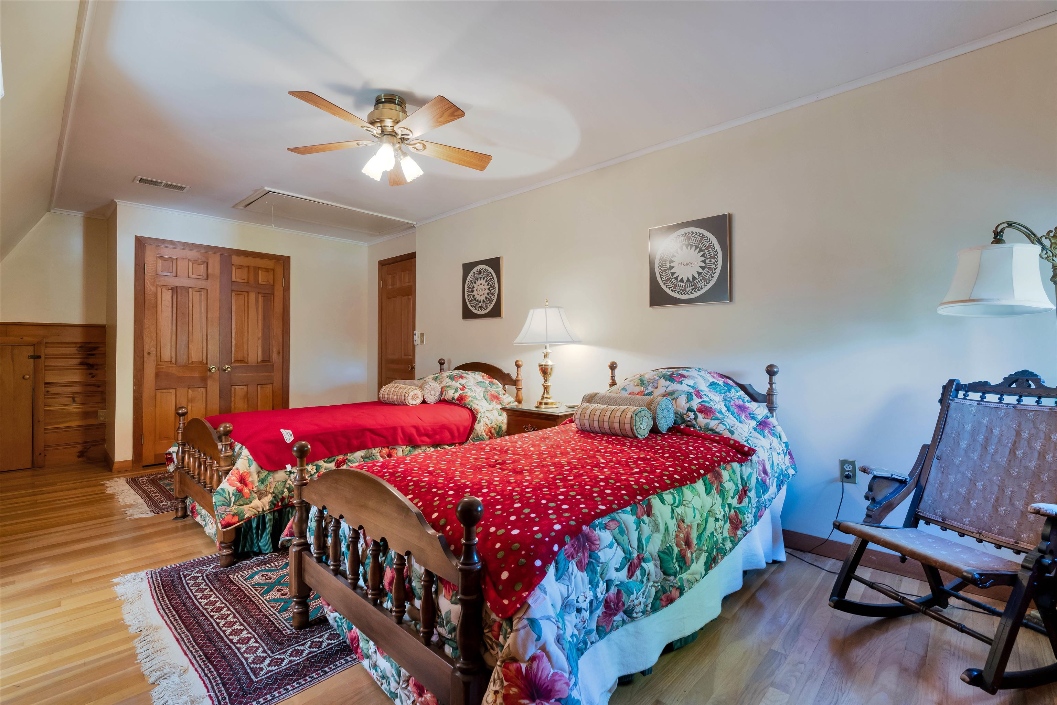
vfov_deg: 73.8
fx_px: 470
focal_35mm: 16
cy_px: 352
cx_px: 528
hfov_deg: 96.7
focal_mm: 16
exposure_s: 1/125
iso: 800
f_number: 8
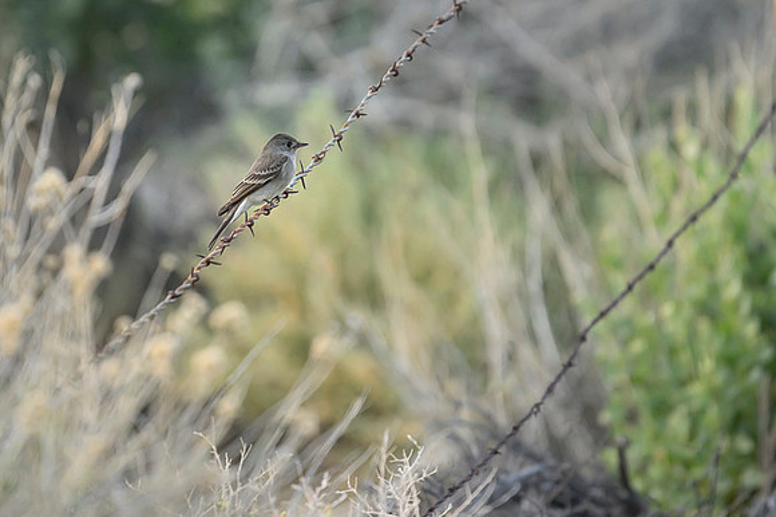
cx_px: 265
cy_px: 187
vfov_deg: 1.3
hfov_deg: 2.0
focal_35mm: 1052
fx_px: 22667
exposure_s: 1/1600
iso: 2000
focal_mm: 784
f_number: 5.6
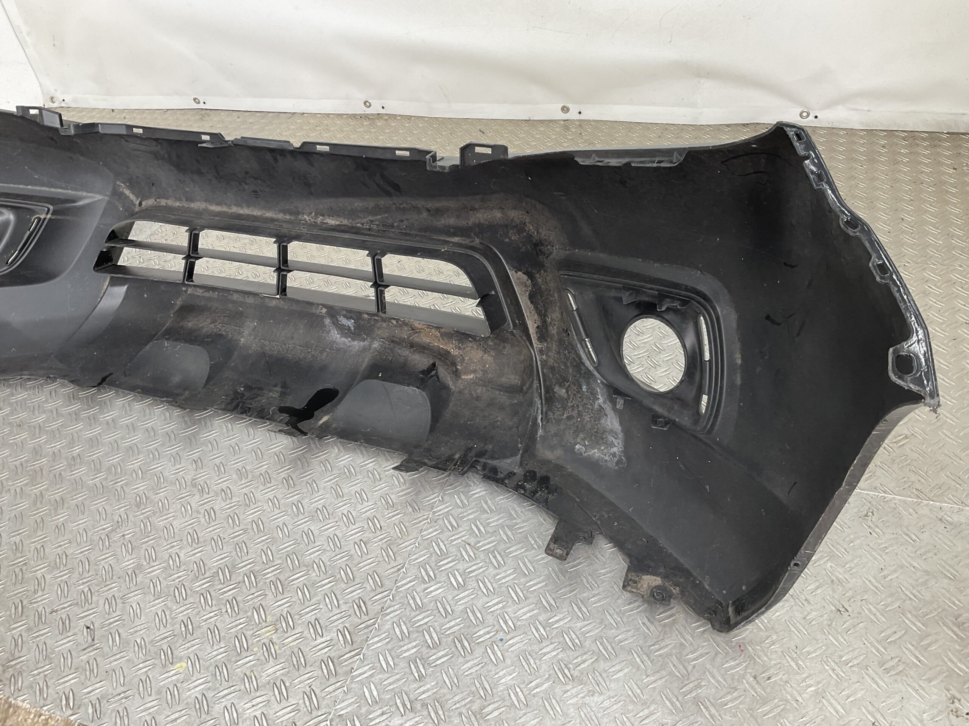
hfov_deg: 61.7
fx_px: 812
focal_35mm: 29
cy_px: 363
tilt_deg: -38.9
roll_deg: +6.6
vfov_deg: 48.2
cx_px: 484
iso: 32
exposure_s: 1/120
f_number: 1.8
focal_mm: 3
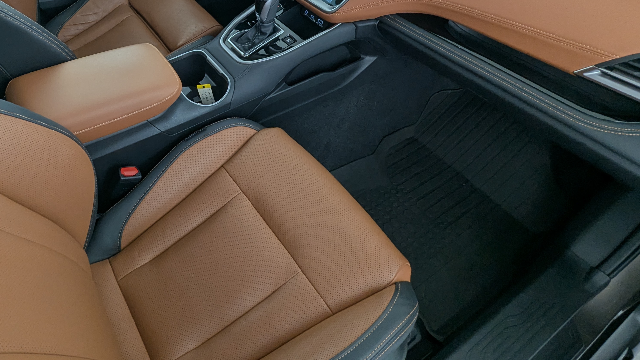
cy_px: 76
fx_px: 407
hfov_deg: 74.0
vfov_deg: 45.5
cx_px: 214
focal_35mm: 24
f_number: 2.2
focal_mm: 2.35
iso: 53
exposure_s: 1/63.7
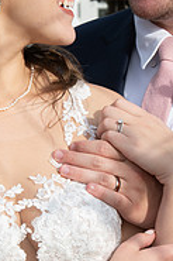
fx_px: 2138
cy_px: 128
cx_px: 68
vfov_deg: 7.0
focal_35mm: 296
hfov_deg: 4.6
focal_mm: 122
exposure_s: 1/250
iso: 640
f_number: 16
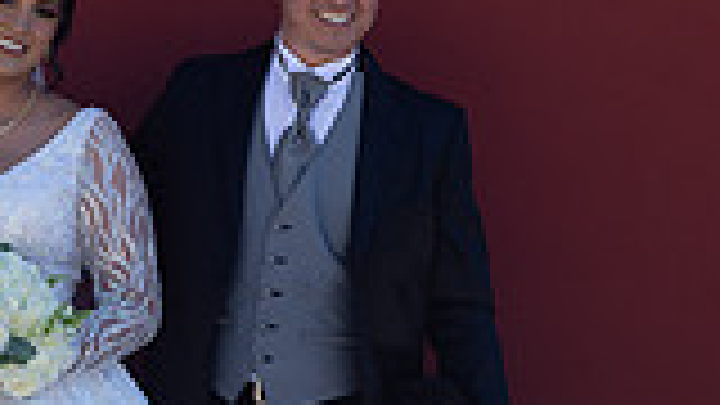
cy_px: 295
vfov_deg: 6.4
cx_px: 140
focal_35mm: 190
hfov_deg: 11.3
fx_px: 3627
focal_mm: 50
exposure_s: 1/250
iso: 100
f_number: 6.3
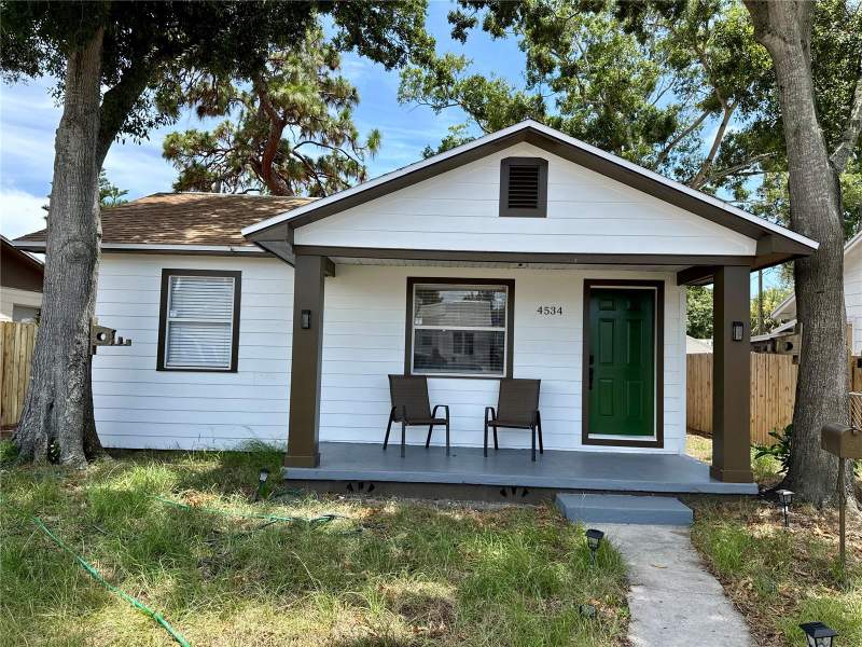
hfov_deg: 71.6
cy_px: 324
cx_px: 431
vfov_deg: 56.8
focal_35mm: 24
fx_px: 598
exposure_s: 1/2041
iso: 80
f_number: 1.78
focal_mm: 6.76
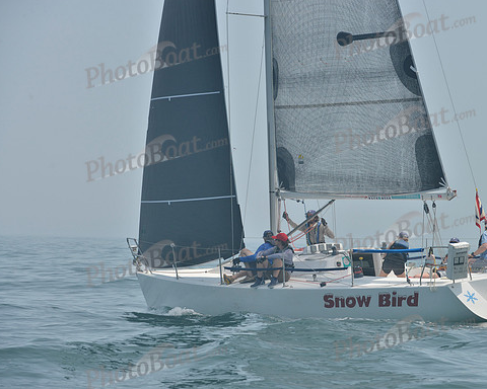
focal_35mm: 227
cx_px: 281
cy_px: 194
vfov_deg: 6.8
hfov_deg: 8.5
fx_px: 3272
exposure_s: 1/1000
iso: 280
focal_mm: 200
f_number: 8
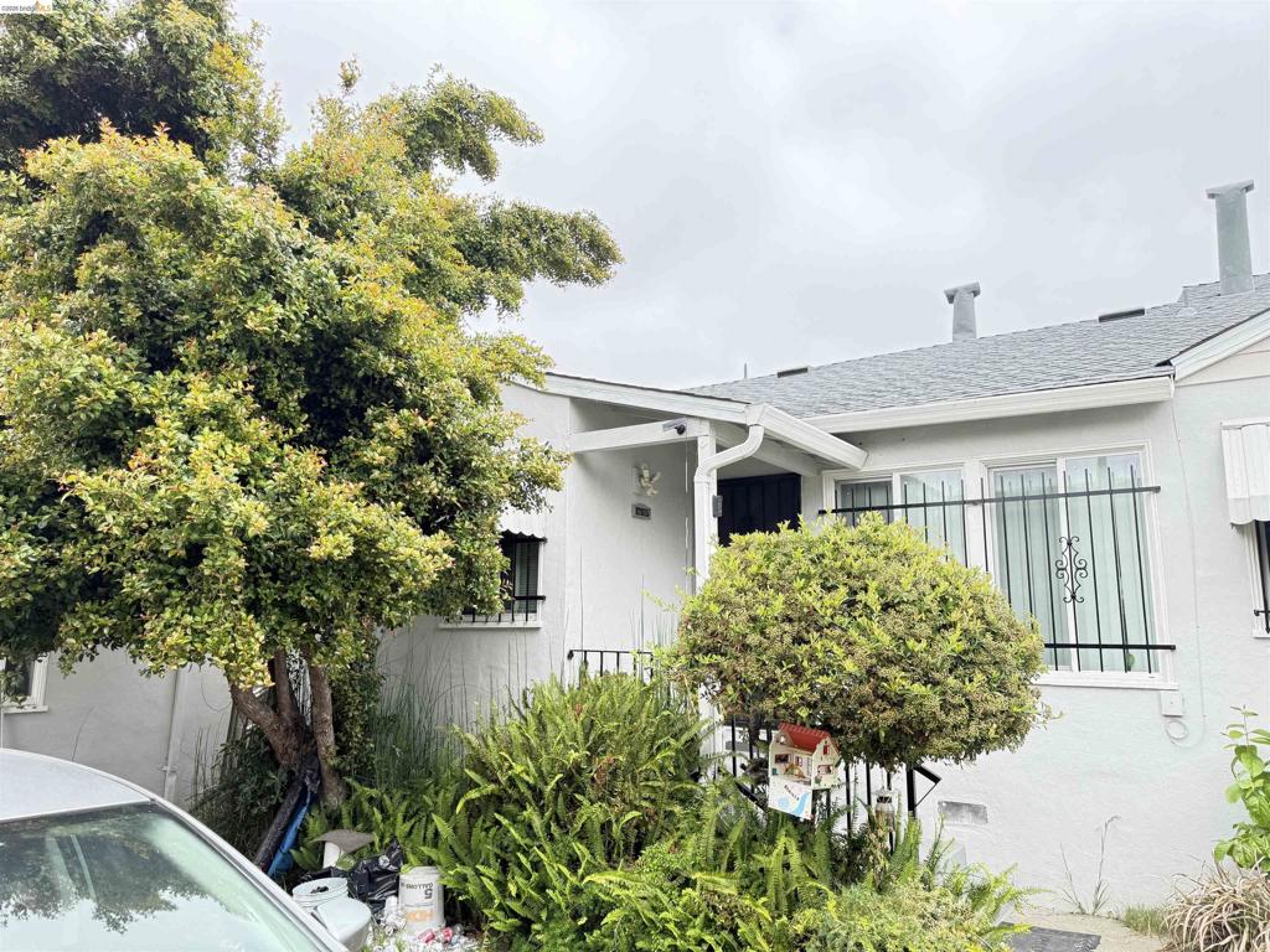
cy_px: 476
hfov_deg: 71.6
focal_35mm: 24
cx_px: 635
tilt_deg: +8.3
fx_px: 881
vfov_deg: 56.8
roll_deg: +0.6
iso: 100
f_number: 1.78
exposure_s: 1/735
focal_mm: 6.76
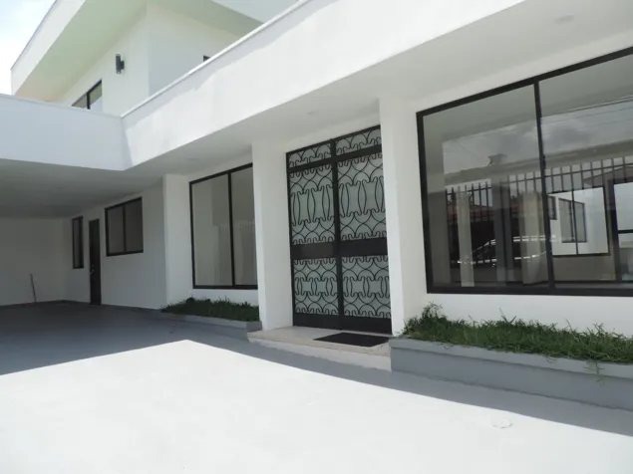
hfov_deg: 71.6
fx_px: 439
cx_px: 316
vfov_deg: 56.8
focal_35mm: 24
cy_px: 237
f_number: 3
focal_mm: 4.3
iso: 80
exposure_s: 1/800
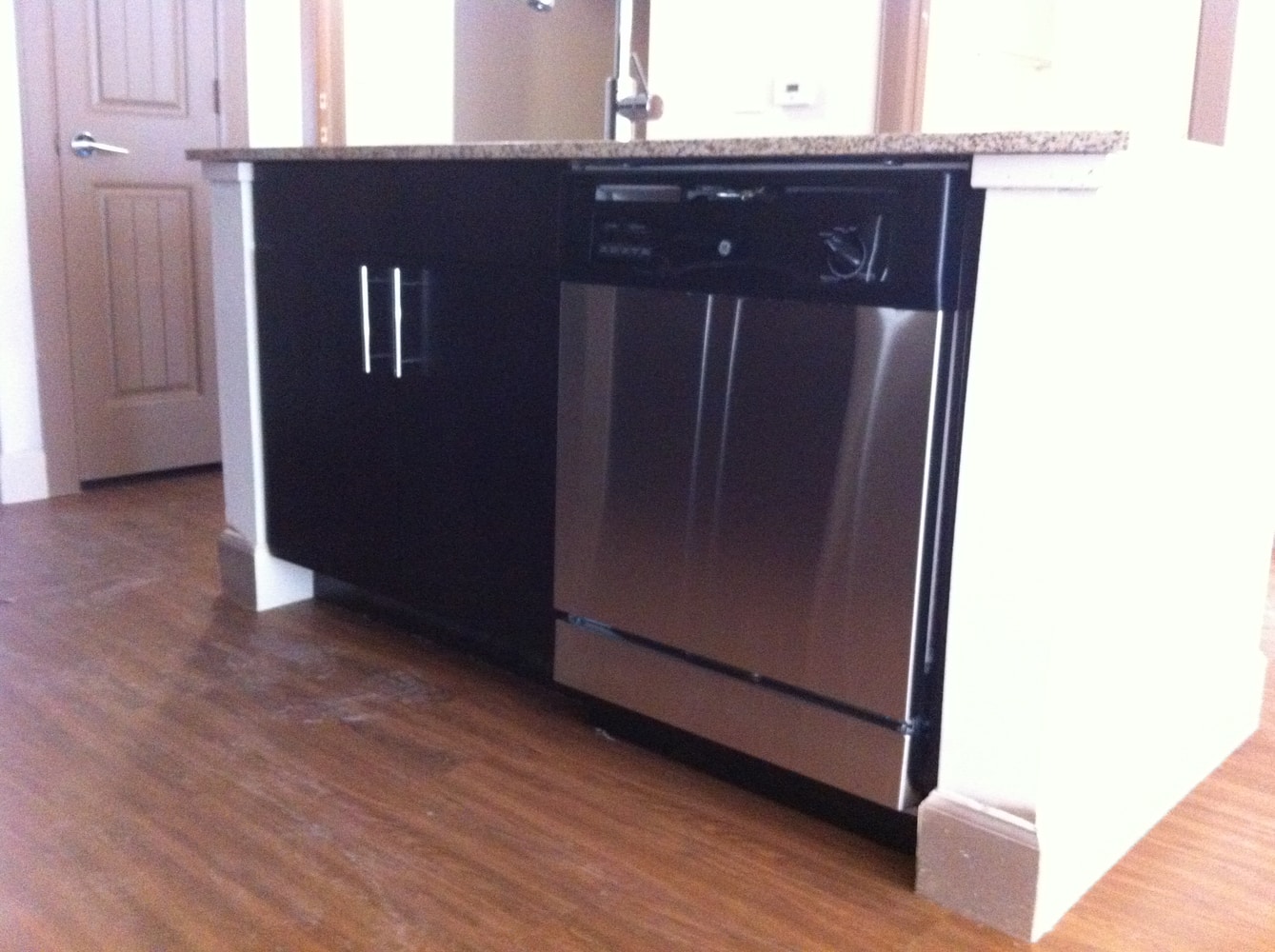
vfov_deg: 40.6
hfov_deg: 52.7
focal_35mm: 35
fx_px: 1287
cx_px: 638
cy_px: 476
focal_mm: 3.85
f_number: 2.8
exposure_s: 1/15
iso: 800
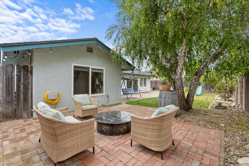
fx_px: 111
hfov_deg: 96.7
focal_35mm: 16
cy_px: 83
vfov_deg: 73.8
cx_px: 124
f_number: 8
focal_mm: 16
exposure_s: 1/800
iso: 2000
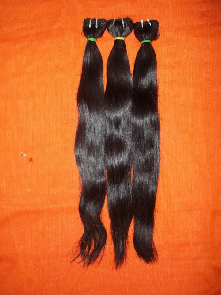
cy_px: 148
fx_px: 281
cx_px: 110
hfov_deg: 42.9
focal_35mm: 33
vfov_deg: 55.4
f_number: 3.3
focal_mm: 5.9
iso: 64
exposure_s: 1/30
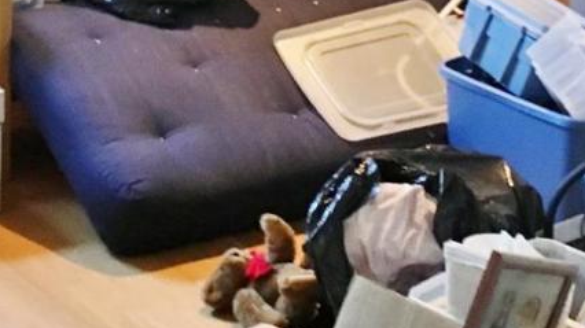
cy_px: -61
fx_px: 1473
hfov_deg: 22.5
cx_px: 261
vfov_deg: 12.4
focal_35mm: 95
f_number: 2.2
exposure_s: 1/15
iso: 200
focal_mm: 4.15
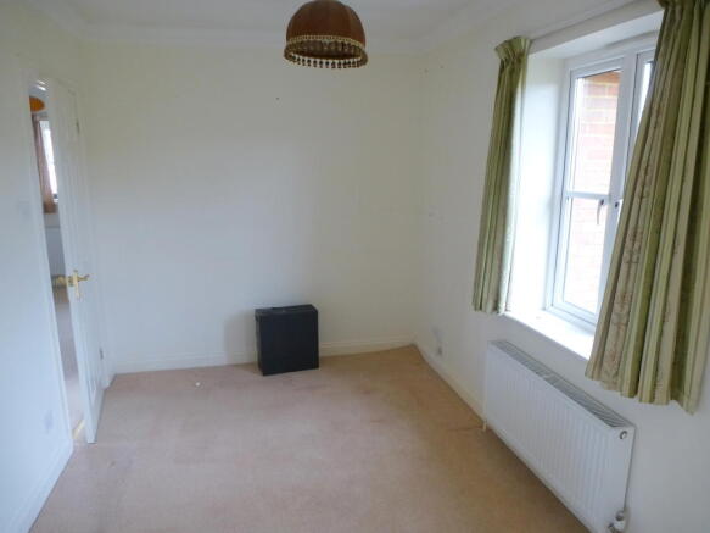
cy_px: 266
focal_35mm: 24
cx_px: 355
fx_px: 492
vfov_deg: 56.8
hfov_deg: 71.6
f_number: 3.3
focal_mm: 4.3
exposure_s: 1/60
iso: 320
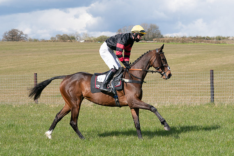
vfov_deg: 13.0
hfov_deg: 19.5
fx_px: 683
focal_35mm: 105
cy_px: 78
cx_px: 117
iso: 400
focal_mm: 70
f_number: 5
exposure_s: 1/2000
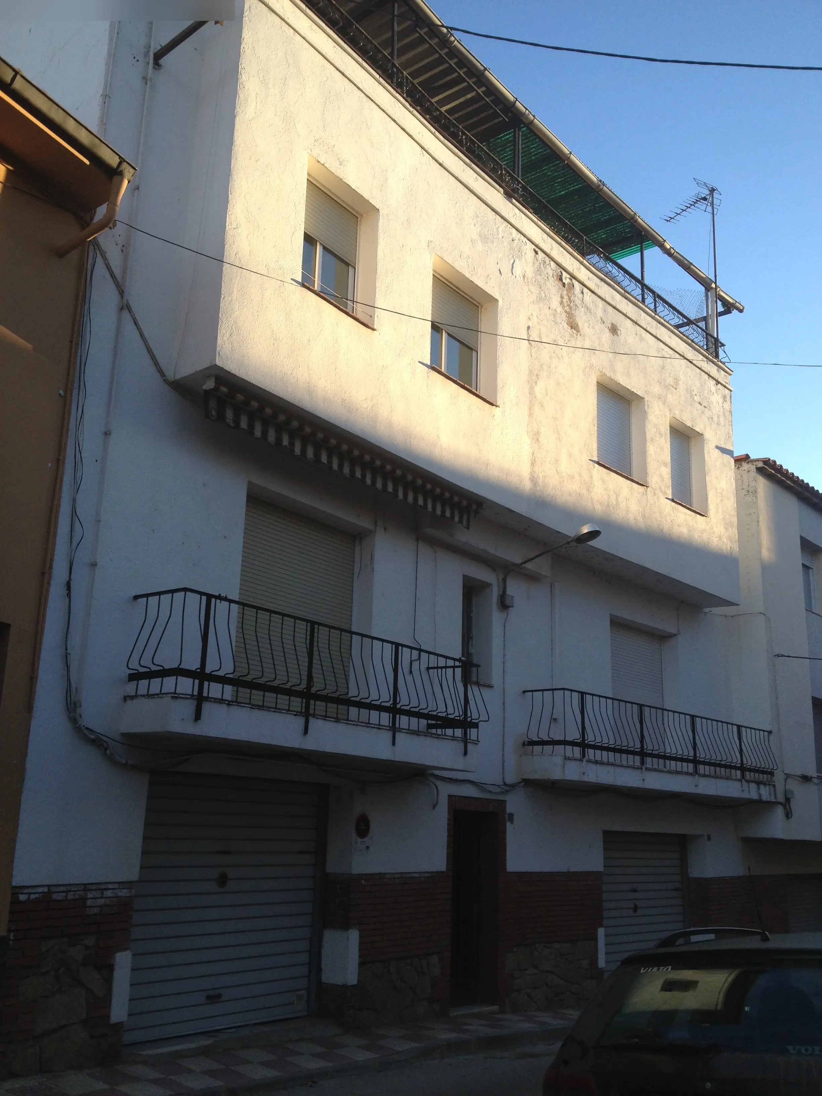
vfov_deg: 52.6
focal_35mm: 35
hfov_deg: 40.7
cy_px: 548
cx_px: 411
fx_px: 1108
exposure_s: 1/472
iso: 50
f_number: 2.4
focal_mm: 4.28
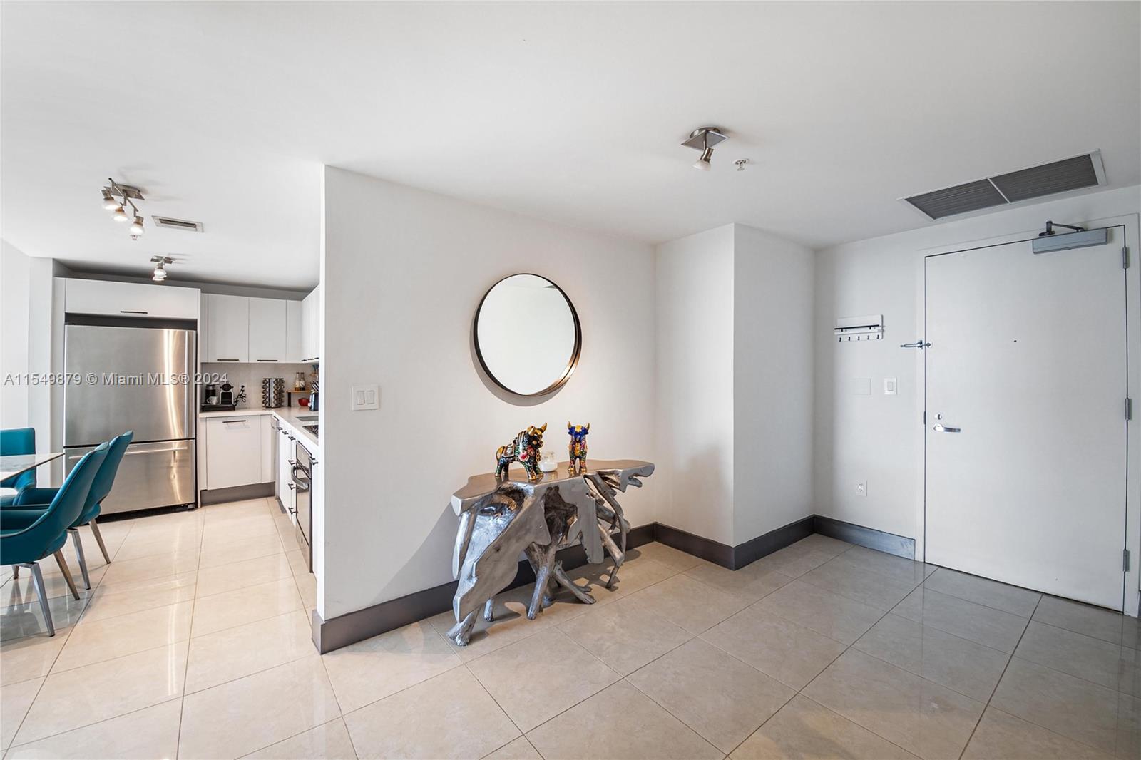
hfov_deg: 104.3
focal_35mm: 14
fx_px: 444
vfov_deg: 81.2
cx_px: 570
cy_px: 380
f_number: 7.1
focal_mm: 7
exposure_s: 1/8
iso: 80
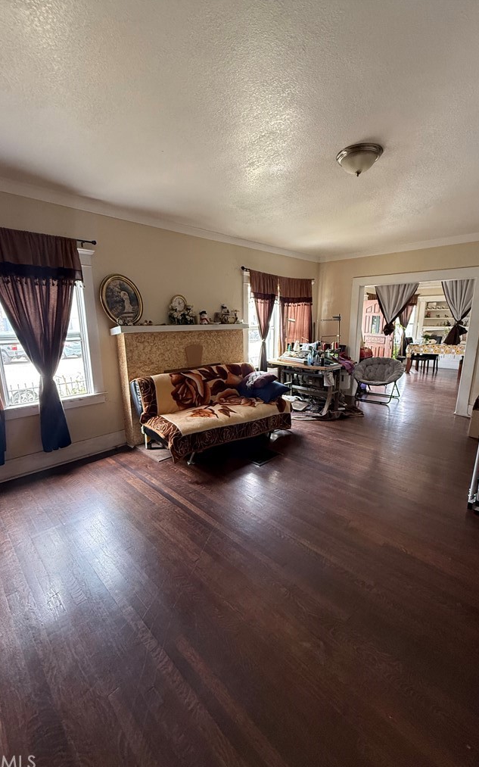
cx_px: 248
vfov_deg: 101.5
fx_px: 313
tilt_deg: -9.7
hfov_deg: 74.8
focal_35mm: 15
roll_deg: -0.5
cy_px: 385
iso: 320
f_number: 2.2
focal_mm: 2.22
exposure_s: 1/70
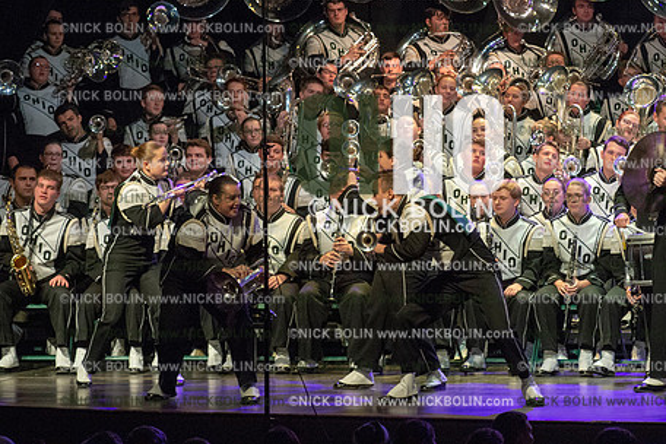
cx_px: 400
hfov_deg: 8.3
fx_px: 4588
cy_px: 164
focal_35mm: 248
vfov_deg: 5.5
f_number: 5.6
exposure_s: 1/400
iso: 8000
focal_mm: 195
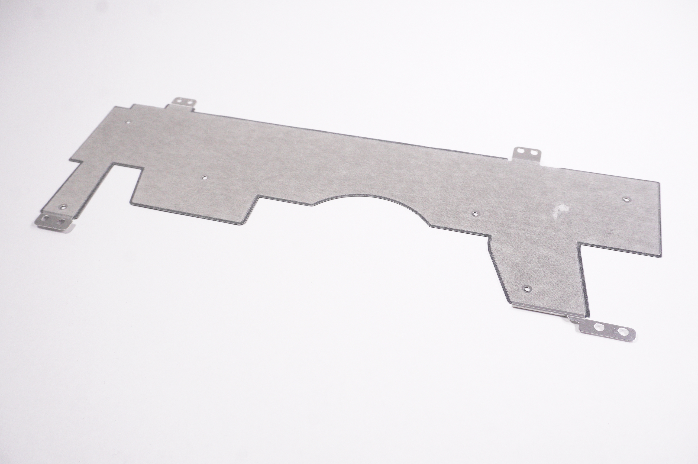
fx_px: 668
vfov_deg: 38.3
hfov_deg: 55.1
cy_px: 232
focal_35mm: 34
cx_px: 349
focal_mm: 23
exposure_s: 1/500
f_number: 9
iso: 2500
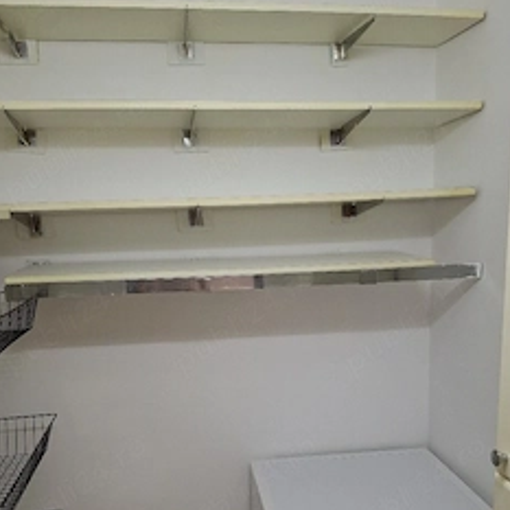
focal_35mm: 38
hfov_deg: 43.8
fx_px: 633
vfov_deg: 43.2
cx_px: 289
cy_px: 346
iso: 250
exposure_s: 1/120
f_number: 1.8
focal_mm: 4.69
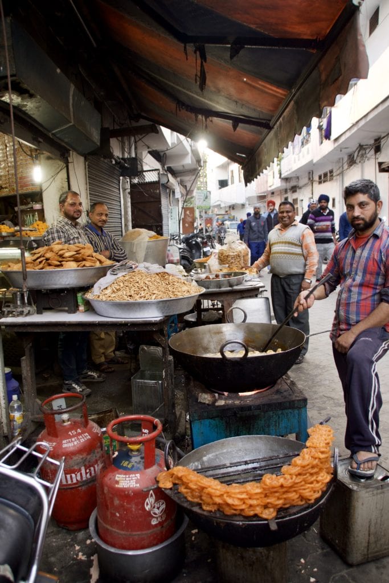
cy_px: 292
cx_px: 194
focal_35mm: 27
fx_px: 437
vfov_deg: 67.4
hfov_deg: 47.9
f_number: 3.5
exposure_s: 1/30
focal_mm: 18
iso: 320
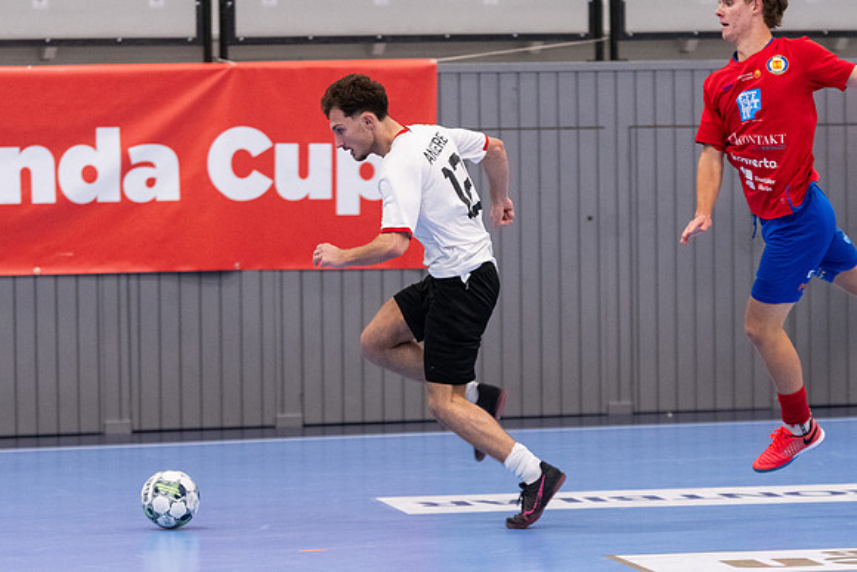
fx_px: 4890
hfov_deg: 10.0
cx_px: 428
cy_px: 286
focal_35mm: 205
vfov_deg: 6.7
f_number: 3.2
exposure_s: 1/640
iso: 4000
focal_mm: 130
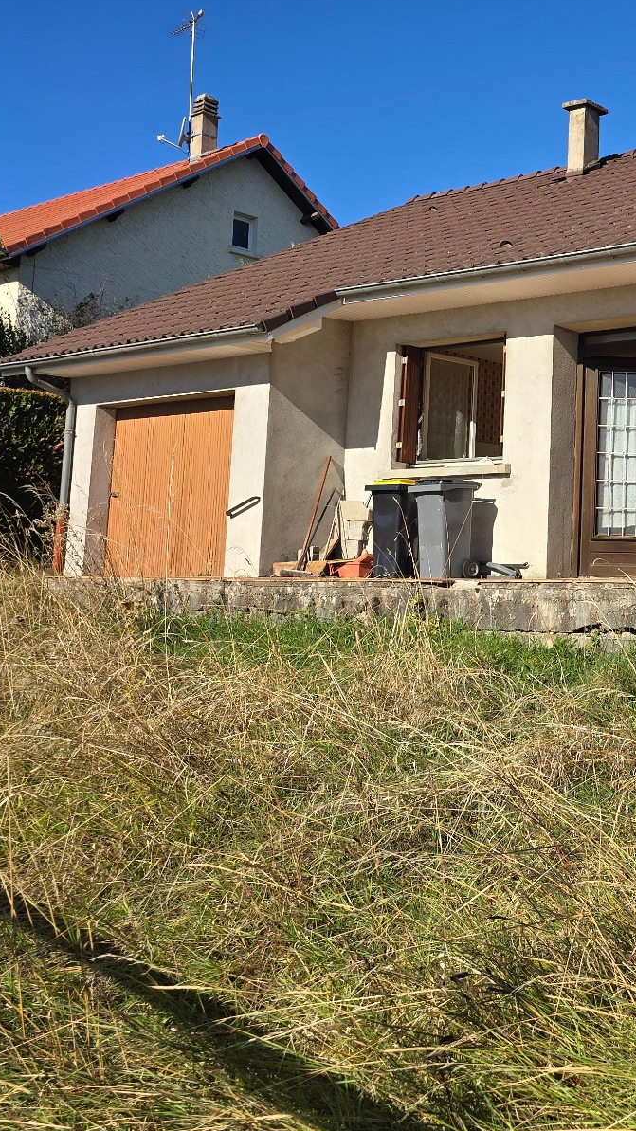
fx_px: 1289
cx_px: 645
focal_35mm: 43
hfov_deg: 26.2
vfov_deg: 46.9
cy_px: 426
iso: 12
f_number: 1.7
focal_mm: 6.3
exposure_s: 1/814
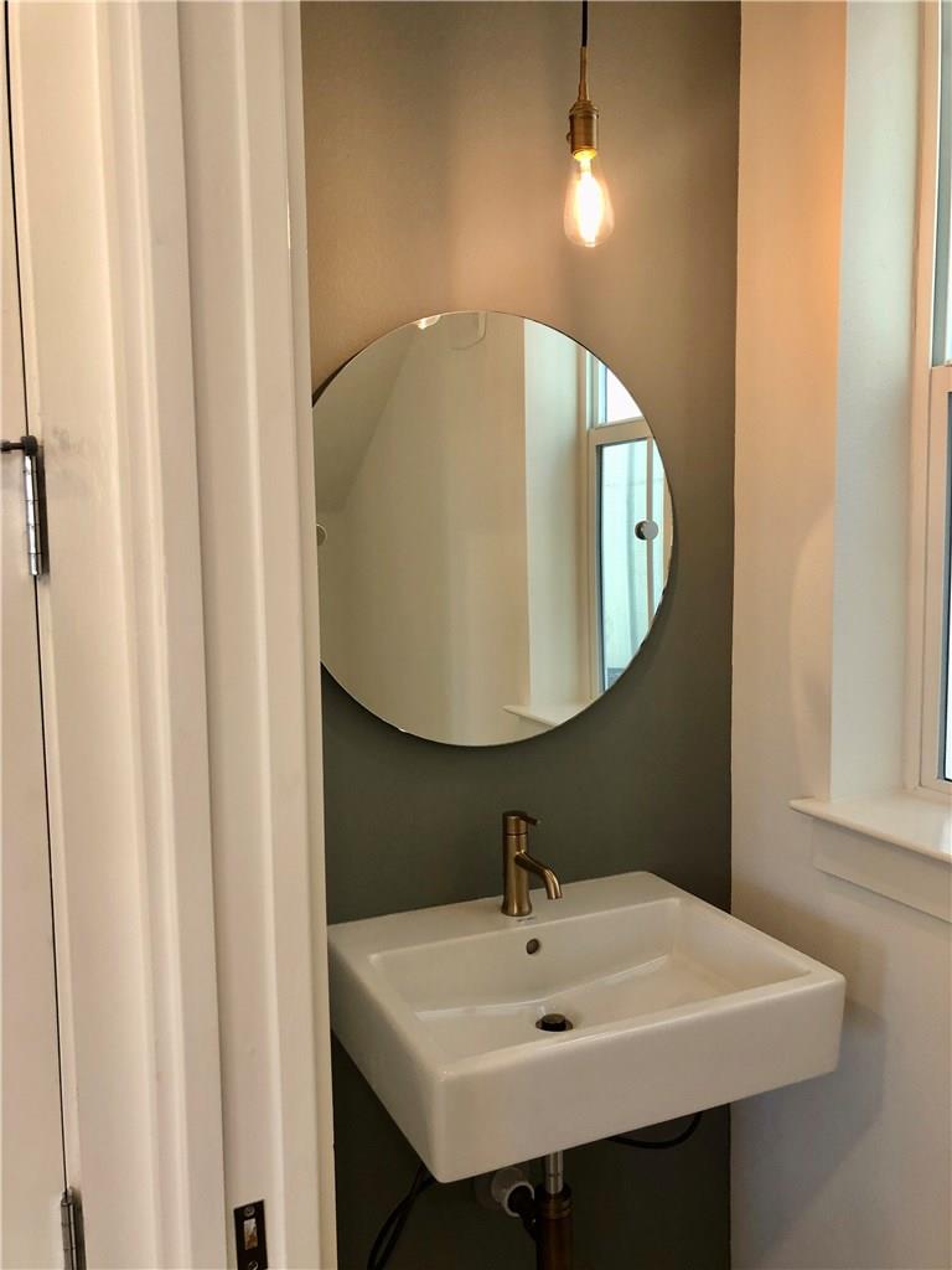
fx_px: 1027
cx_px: 476
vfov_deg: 63.4
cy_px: 635
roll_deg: +1.2
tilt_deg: -5.4
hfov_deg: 49.7
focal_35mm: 28
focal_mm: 3.99
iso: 25
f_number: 1.8
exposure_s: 1/30
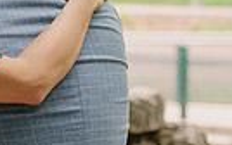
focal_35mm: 221
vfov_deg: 6.0
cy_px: 48
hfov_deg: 9.1
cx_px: -180
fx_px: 1399
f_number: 2.8
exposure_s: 1/250
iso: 200
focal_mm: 50
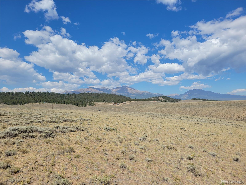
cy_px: 92
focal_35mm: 26
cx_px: 123
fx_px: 185
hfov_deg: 67.3
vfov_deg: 53.1
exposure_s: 1/3134
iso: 40
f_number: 1.8
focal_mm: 5.4
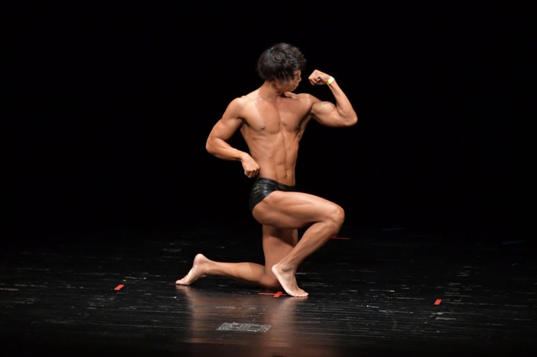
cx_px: 268
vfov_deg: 4.8
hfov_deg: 7.2
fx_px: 4249
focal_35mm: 285
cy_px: 178
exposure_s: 1/400
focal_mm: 190
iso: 4000
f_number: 5.6
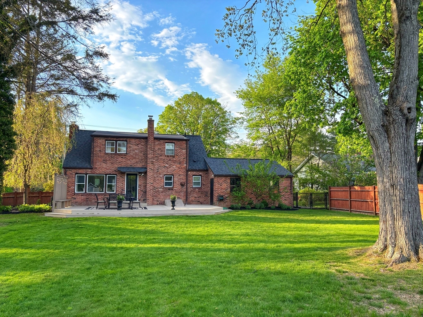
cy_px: 158
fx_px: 318
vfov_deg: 53.1
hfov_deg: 67.3
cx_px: 212
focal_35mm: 26
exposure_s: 1/1047
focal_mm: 5.96
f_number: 1.6
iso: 50
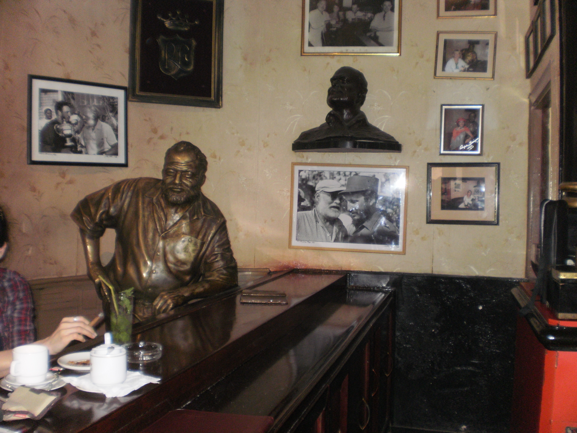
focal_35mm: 38
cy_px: 216
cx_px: 288
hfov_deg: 49.0
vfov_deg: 37.7
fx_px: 633
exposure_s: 1/30
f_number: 3.1
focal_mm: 6.3
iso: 200
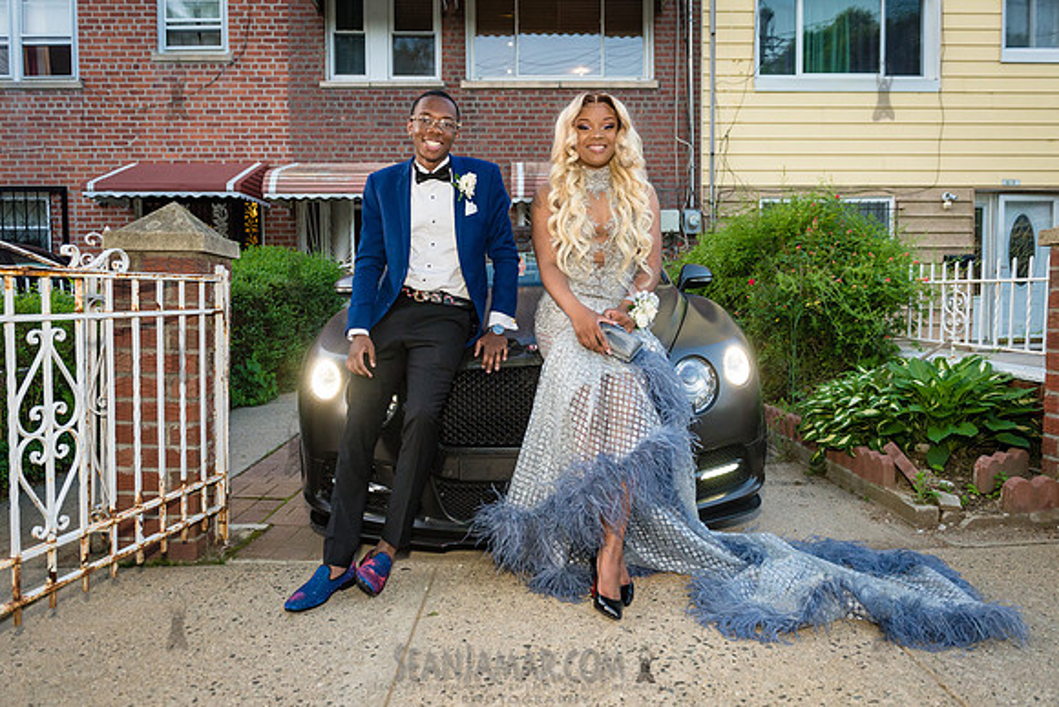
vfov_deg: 48.6
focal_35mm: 27
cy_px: 354
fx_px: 783
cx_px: 530
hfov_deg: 68.1
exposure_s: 1/320
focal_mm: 26
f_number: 4.5
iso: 2000
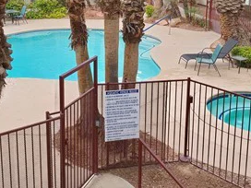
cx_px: 79
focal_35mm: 49
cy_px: 11
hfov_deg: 38.4
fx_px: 355
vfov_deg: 28.3
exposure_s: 1/299
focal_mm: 2.2
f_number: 1.9
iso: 25
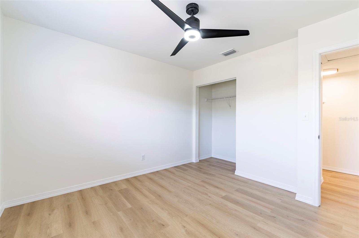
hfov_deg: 100.5
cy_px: 119
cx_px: 180
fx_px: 149
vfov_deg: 77.2
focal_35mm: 15
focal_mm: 15
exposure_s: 1/80
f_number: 8
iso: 250
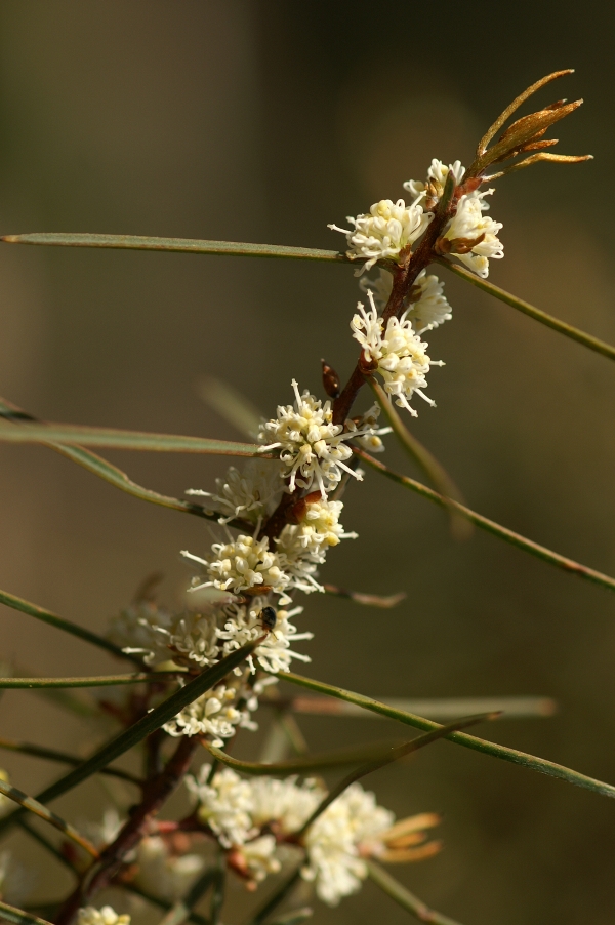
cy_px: 462
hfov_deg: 9.1
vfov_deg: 13.7
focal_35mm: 150
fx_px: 3849
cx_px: 308
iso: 100
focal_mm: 100
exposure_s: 1/1000
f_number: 3.5
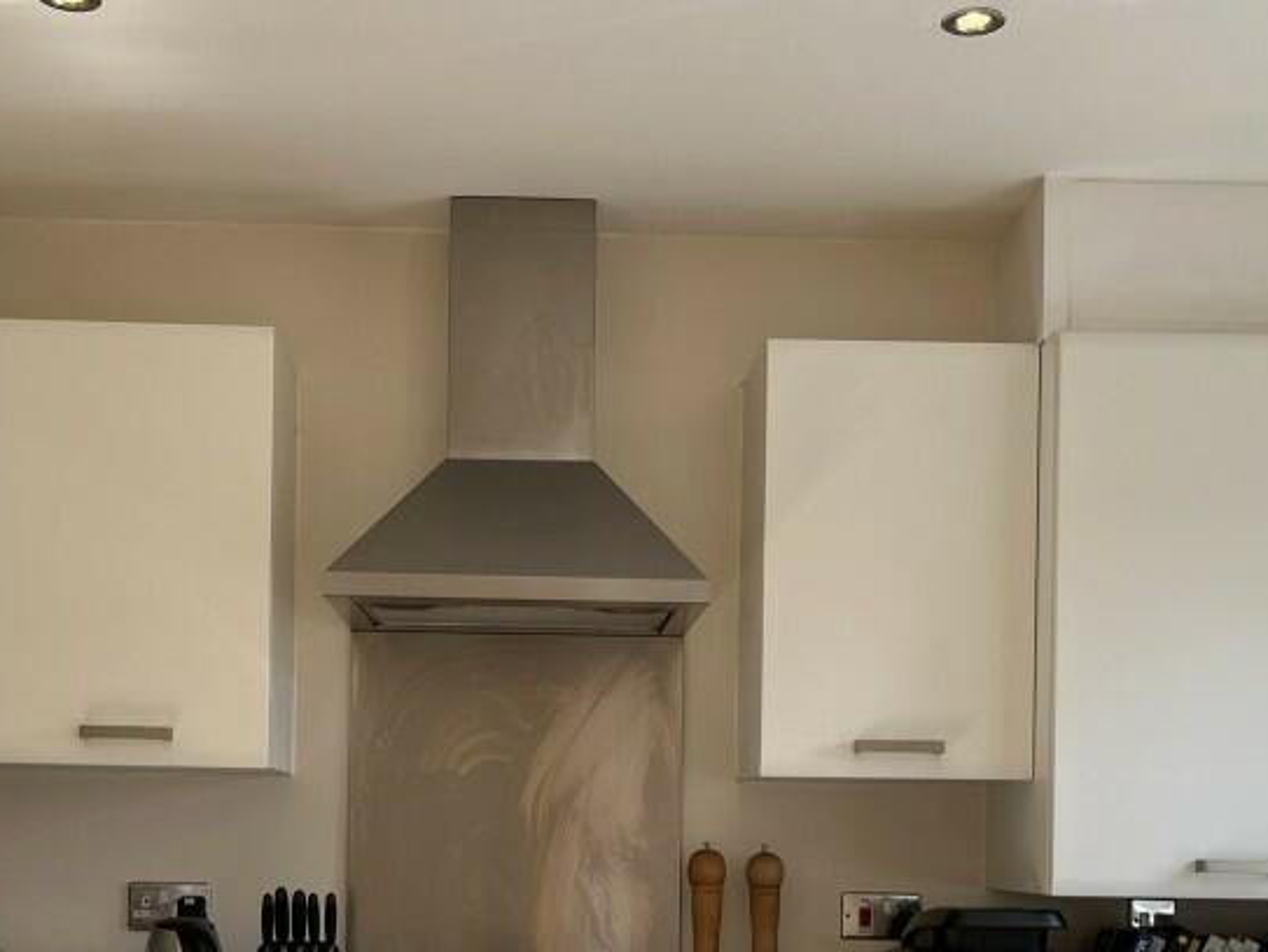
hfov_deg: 38.8
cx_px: 574
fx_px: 1796
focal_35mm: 49
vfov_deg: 28.8
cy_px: 821
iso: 50
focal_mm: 5.1
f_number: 1.6
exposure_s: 1/493
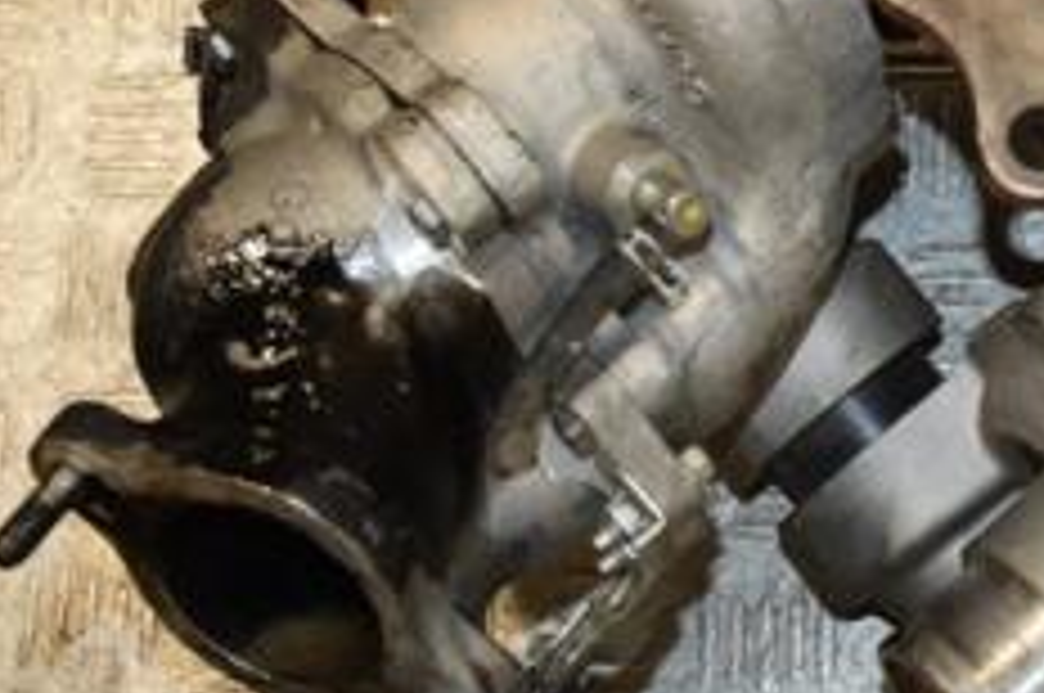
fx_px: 2925
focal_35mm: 101
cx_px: 1080
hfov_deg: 19.6
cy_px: 270
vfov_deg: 13.5
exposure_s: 1/200
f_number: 5.6
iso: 800
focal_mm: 26
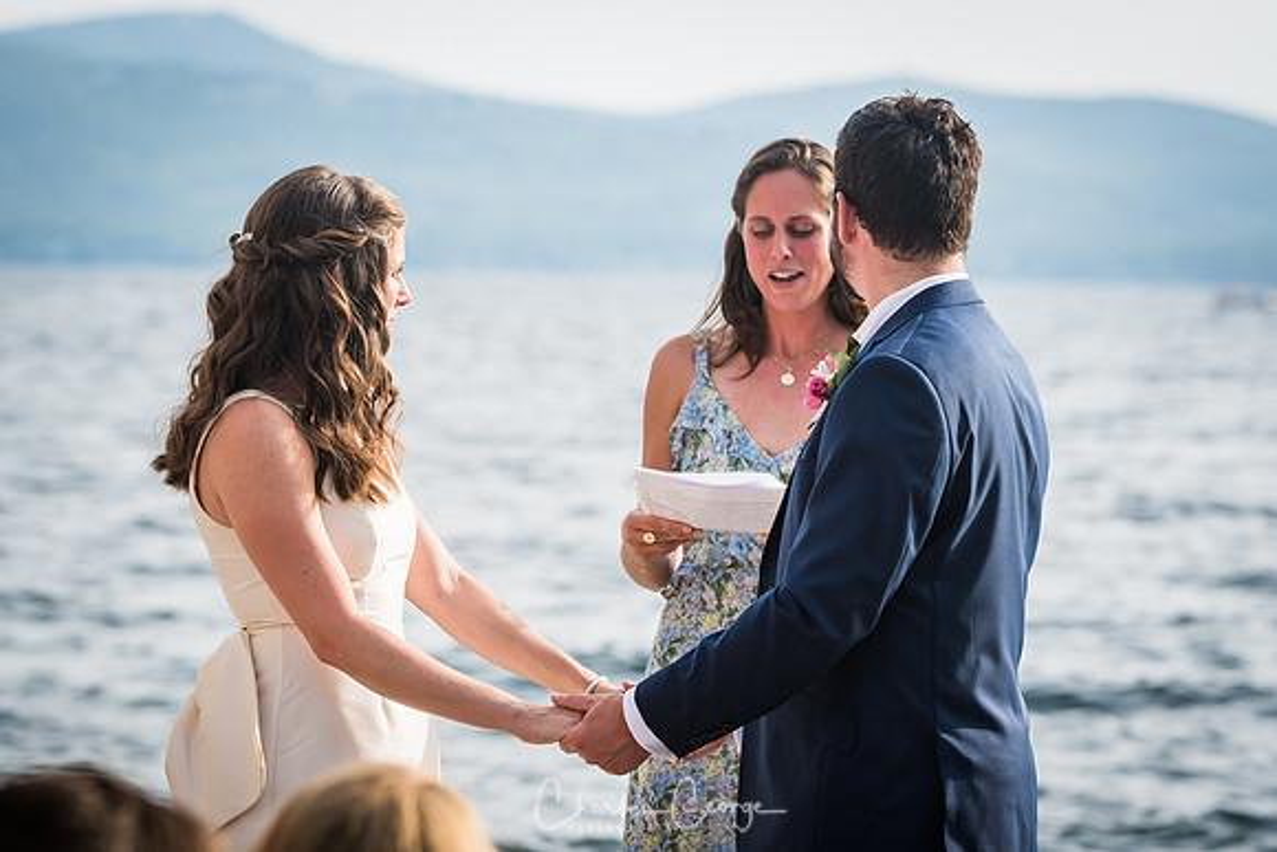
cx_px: 638
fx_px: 5854
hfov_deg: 12.4
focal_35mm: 165
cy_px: 426
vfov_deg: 8.3
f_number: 4
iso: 200
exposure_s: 1/800
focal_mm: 110
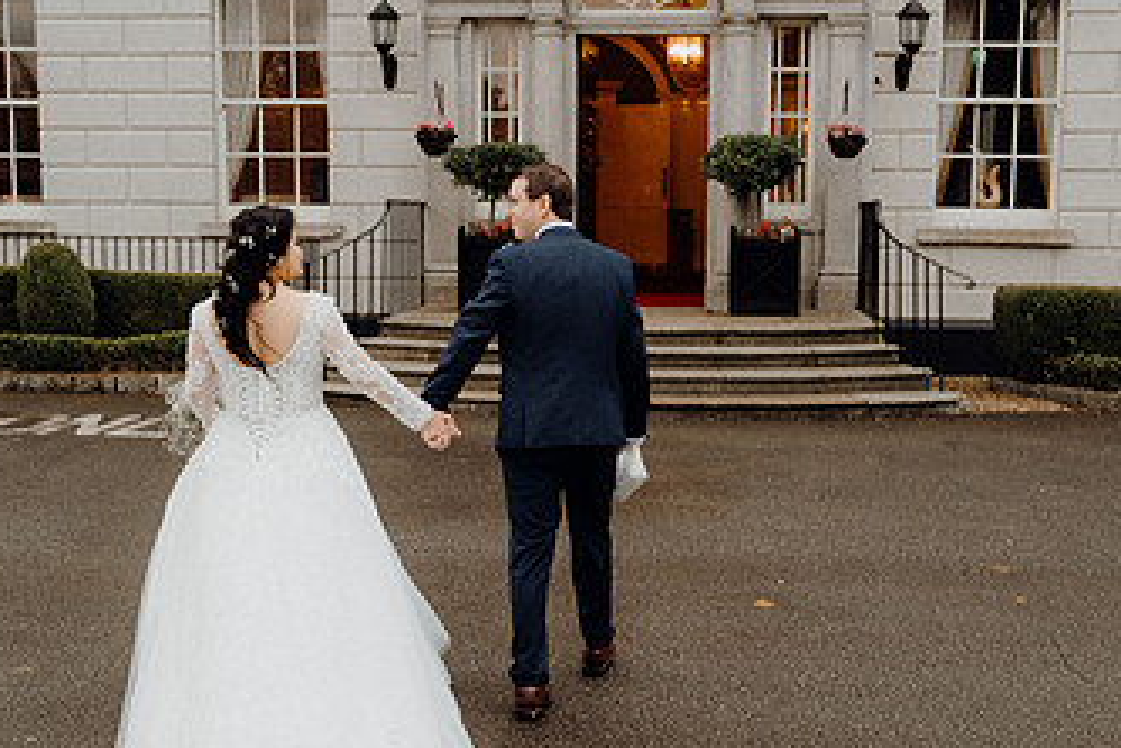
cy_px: 430
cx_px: 549
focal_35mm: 54
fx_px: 1681
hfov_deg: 36.9
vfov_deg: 25.0
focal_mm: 31
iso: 640
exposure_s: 1/160
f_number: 3.5
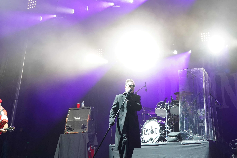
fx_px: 276
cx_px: 182
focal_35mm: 42
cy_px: 61
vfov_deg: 31.8
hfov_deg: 44.6
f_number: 4
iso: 2500
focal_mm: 24
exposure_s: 1/160
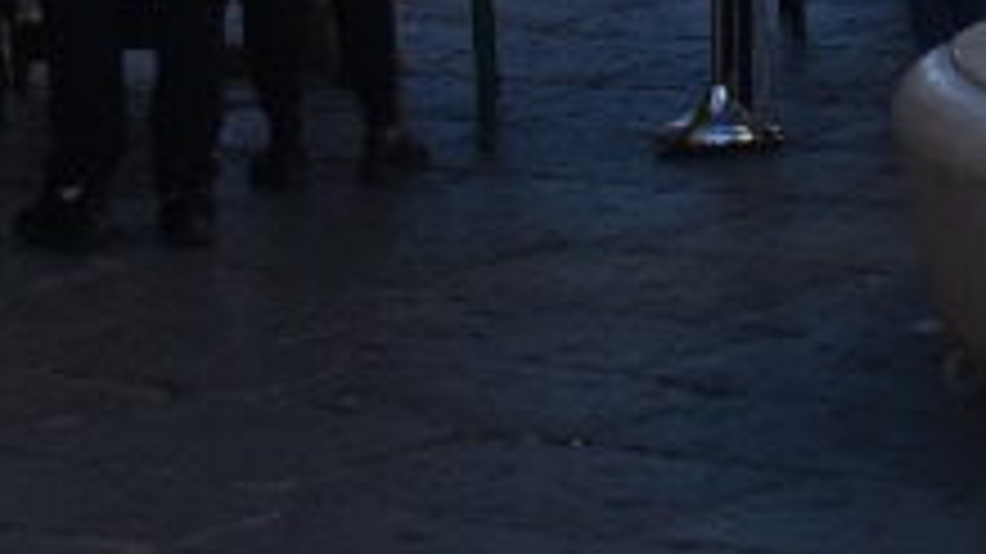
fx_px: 6086
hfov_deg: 9.1
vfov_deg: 5.0
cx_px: 1360
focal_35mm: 233
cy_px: -1065
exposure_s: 1/200
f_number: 10
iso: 100
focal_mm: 27
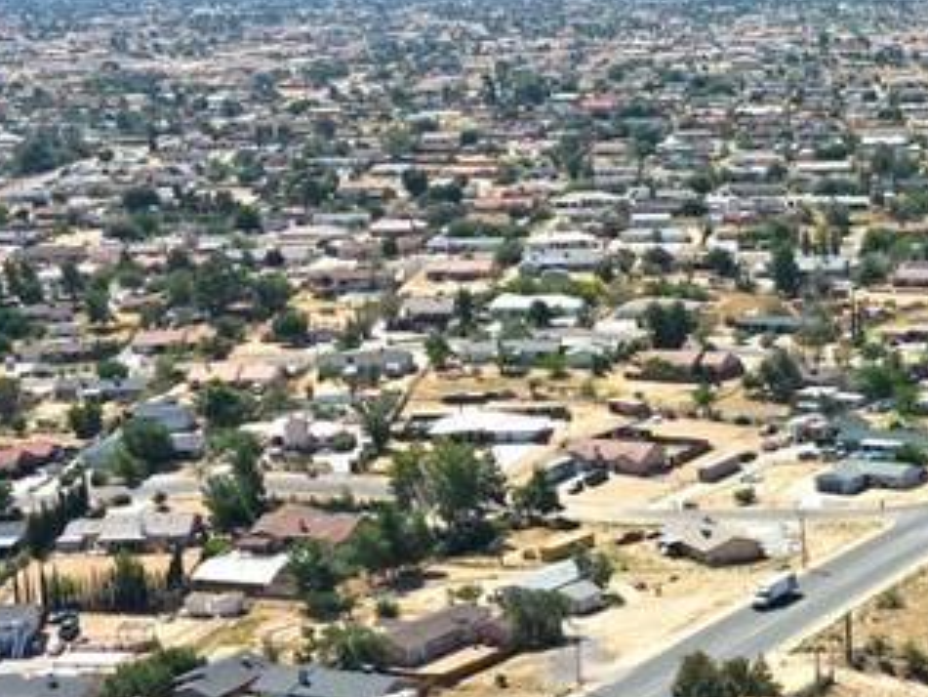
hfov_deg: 21.1
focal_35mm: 87
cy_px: 417
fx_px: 2333
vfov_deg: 17.0
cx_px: 1083
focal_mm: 10.26
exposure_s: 1/320
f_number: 5.6
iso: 100
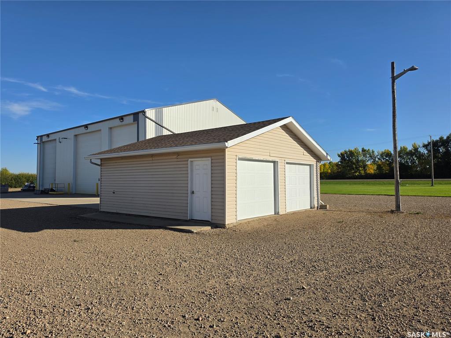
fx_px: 300
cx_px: 226
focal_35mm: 23
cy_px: 169
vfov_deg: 58.9
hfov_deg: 73.9
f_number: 1.4
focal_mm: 6.5
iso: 50
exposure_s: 1/7939
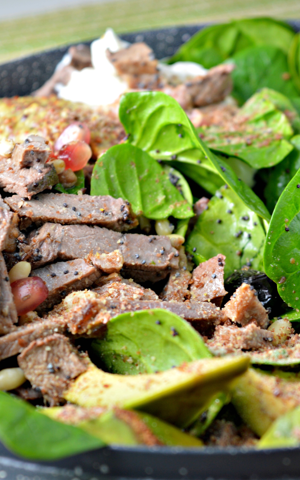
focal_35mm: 127
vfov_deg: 16.5
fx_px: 1659
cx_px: 232
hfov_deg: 10.3
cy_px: 240
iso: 100
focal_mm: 55
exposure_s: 1/25
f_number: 5.6
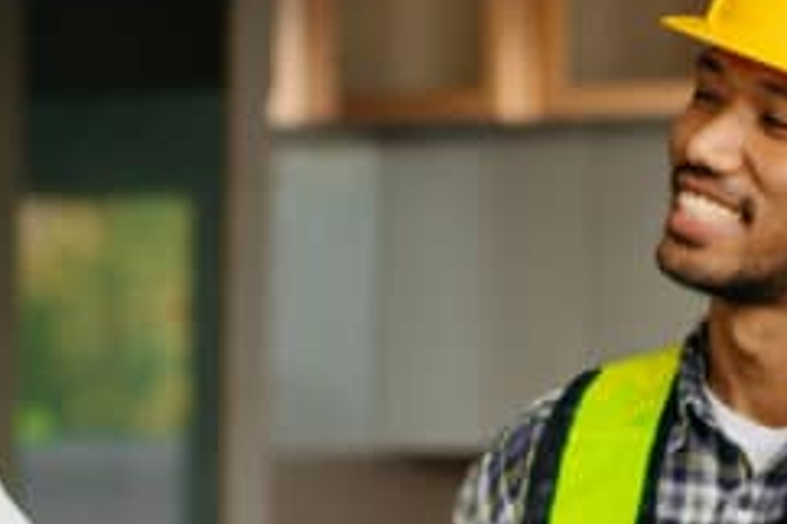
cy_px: 547
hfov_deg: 9.7
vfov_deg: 6.4
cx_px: 478
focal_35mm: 212
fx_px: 4631
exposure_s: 1/320
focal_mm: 50
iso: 100
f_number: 1.8
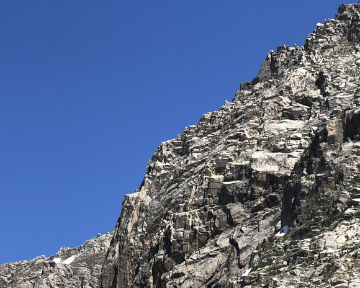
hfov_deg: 18.2
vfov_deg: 14.5
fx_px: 1119
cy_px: 273
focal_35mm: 105
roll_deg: -0.7
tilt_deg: +19.5
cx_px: 119
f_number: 2.4
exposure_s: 1/979
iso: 16
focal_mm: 6
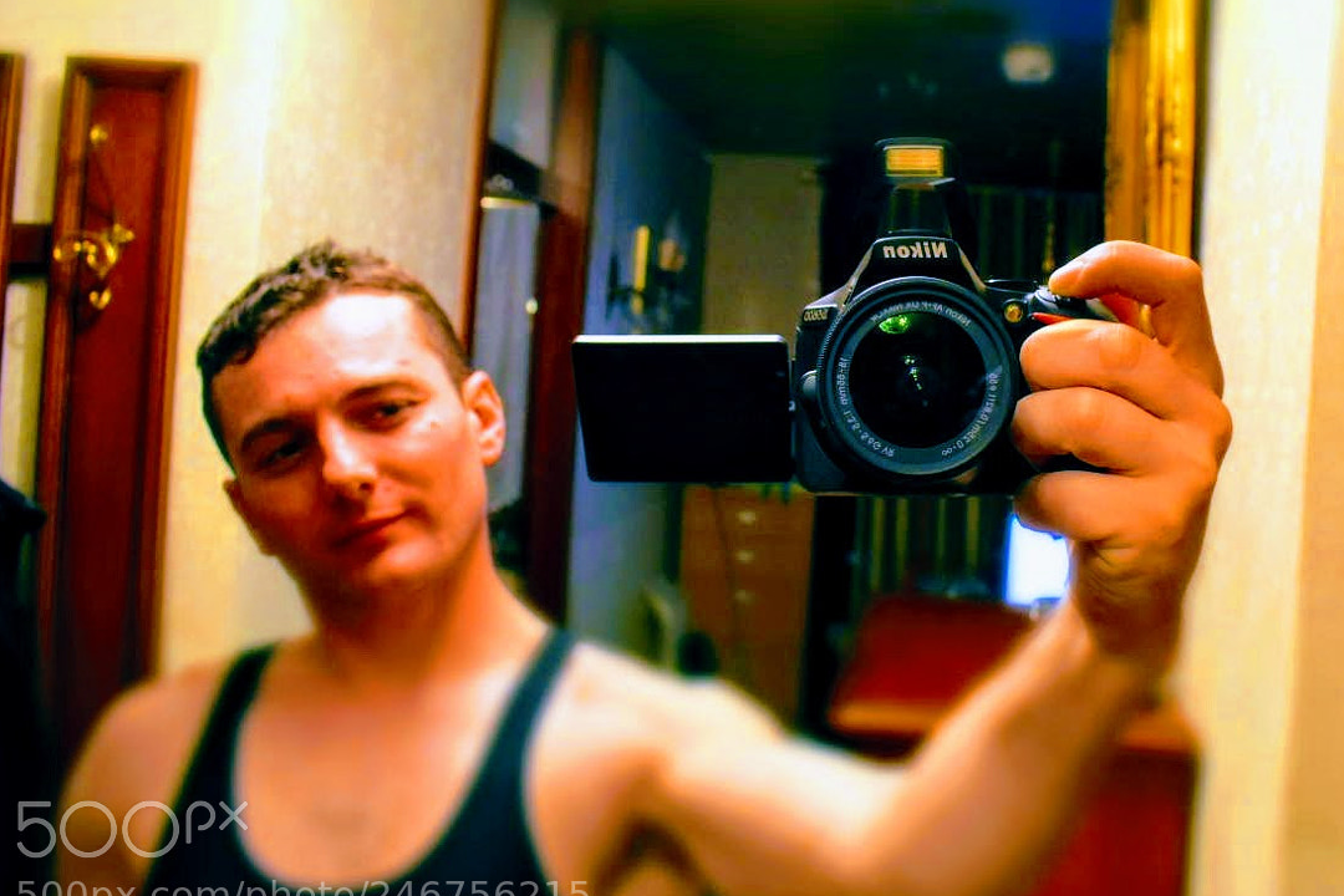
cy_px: 329
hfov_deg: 47.4
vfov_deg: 33.2
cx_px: 935
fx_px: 1493
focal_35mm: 40
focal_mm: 18
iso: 1600
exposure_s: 1/15
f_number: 5
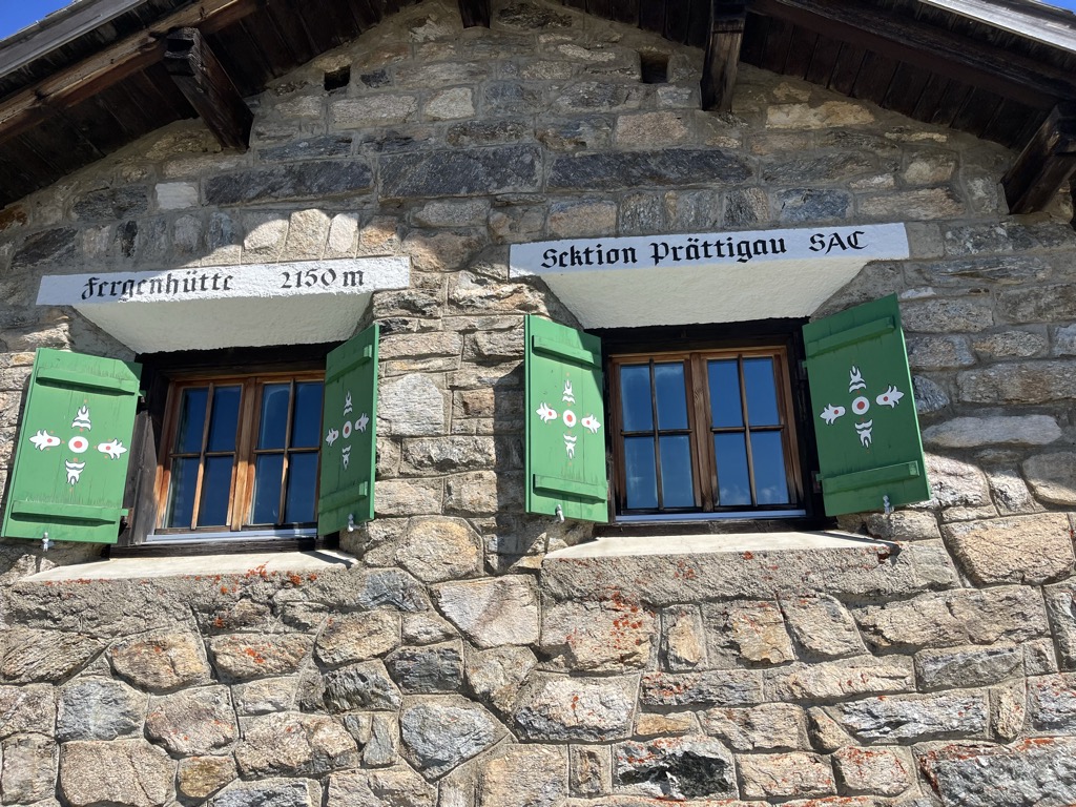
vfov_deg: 53.1
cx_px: 538
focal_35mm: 26
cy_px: 404
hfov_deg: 67.3
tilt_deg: +18.1
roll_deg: +0.1
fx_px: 808
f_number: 1.6
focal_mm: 5.1
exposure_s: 1/2967
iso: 50
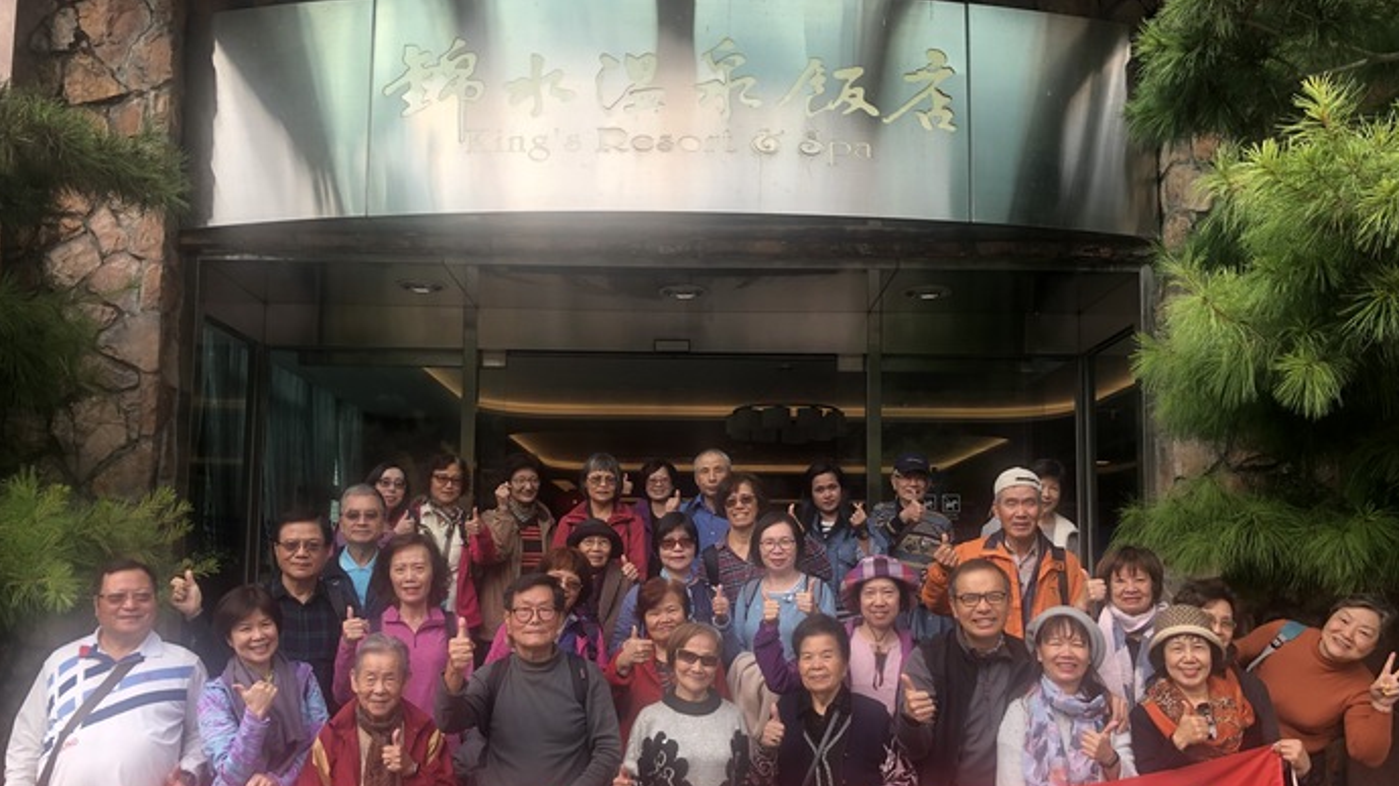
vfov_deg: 37.5
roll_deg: -0.3
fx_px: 1150
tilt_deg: +4.8
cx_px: 696
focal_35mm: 31
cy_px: 499
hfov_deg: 62.6
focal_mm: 3.99
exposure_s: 1/340
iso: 20
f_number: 1.8
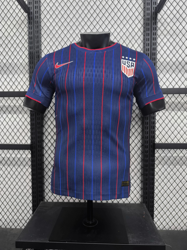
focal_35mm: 23
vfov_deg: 73.9
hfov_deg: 58.9
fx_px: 166
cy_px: 125
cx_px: 94
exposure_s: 1/50
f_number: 1.65
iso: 500
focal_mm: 6.14
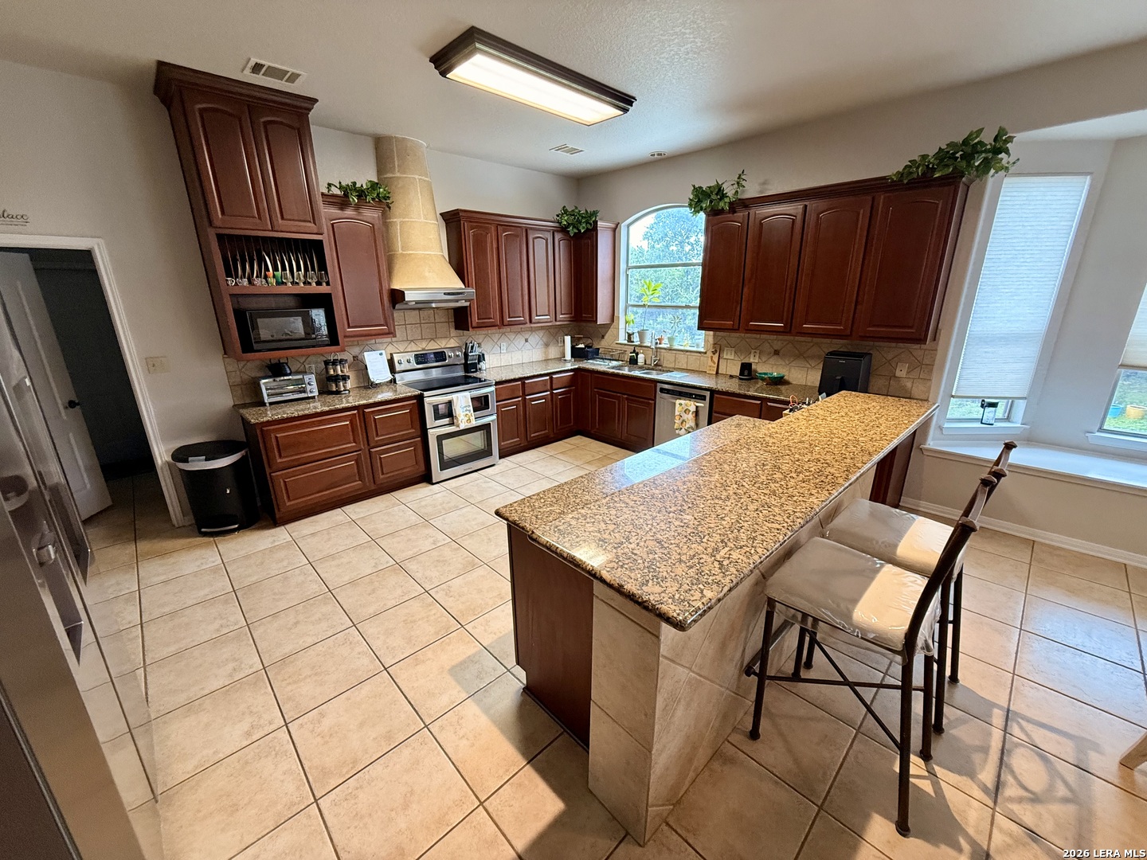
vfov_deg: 85.7
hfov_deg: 102.1
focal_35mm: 14
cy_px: 430
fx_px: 464
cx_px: 574
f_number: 2.2
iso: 200
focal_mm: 2.22
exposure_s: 1/60
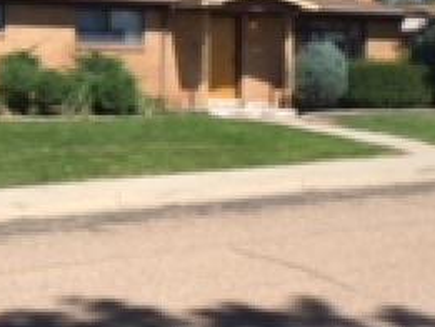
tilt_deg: +3.2
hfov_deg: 27.1
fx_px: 893
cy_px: 45
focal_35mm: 71
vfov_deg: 20.4
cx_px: 115
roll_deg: -0.3
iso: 25
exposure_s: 1/1538
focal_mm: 4.15
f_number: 2.2
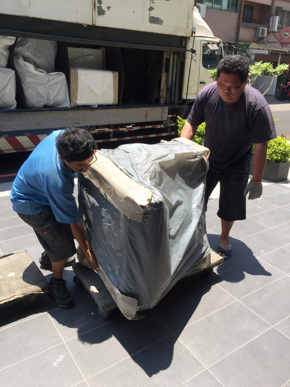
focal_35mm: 29
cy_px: 194
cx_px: 145
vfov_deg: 61.7
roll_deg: -2.5
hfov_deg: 48.2
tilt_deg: -19.3
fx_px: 324
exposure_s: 1/898
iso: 32
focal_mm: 4.15
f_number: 2.2
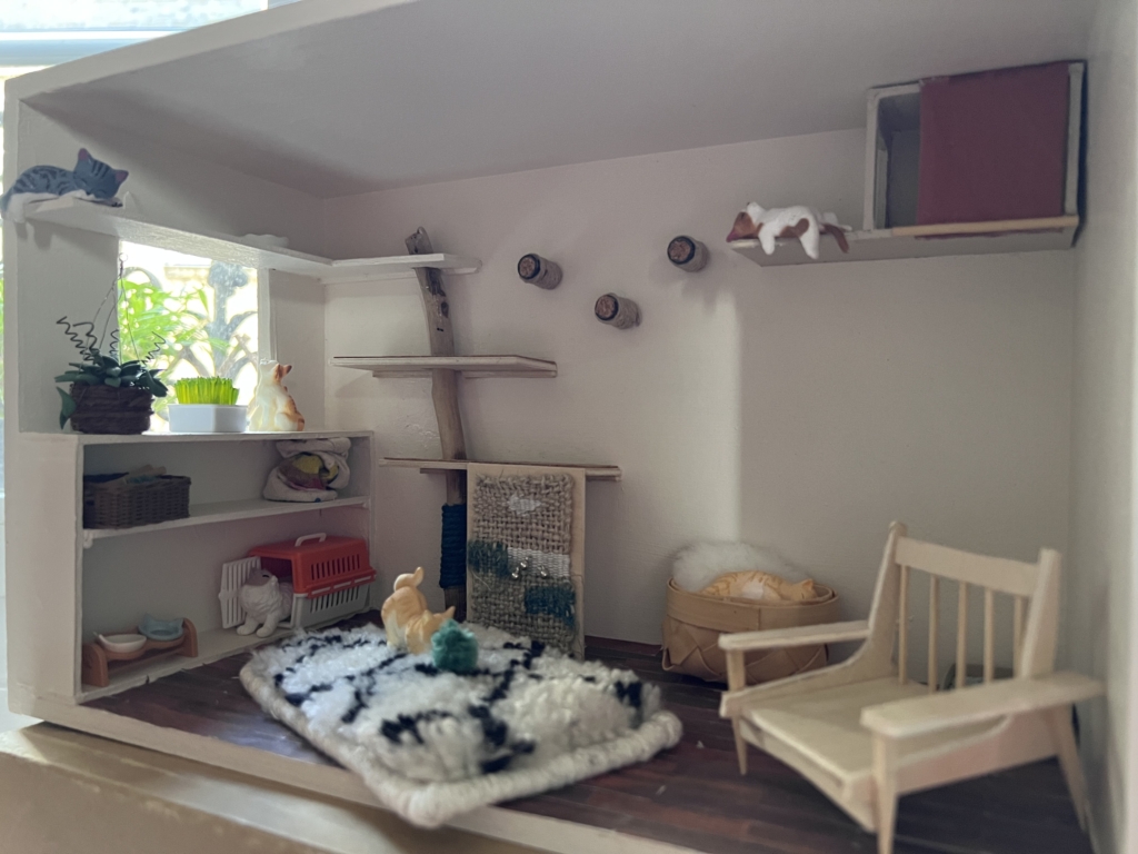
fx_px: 855
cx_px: 569
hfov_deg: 67.3
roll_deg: -1.7
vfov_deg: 53.1
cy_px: 427
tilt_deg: -2.0
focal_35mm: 26
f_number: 1.5
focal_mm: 5.7
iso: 500
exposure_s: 1/47
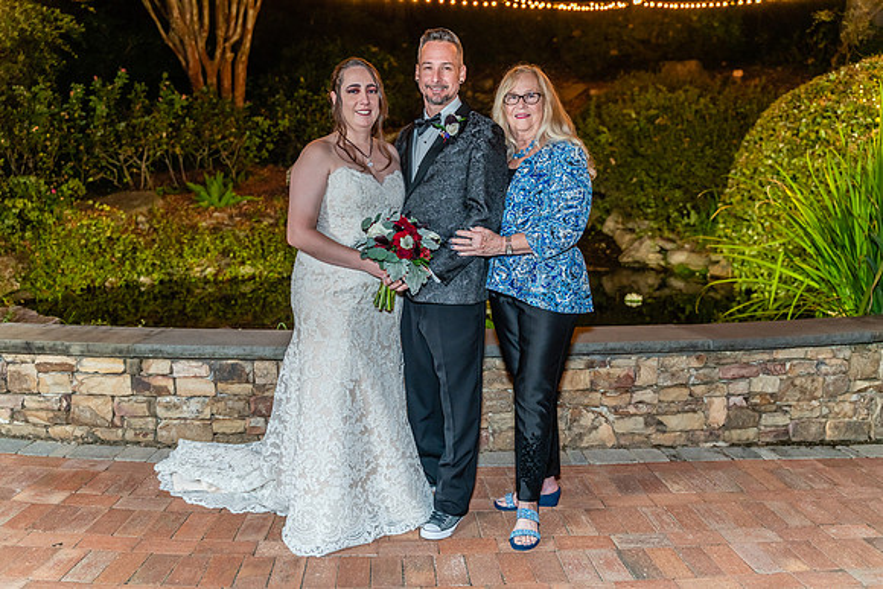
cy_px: 294
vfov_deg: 37.9
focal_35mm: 35
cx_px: 442
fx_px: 859
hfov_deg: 54.4
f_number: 2.8
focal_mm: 35
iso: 1000
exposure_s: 1/60
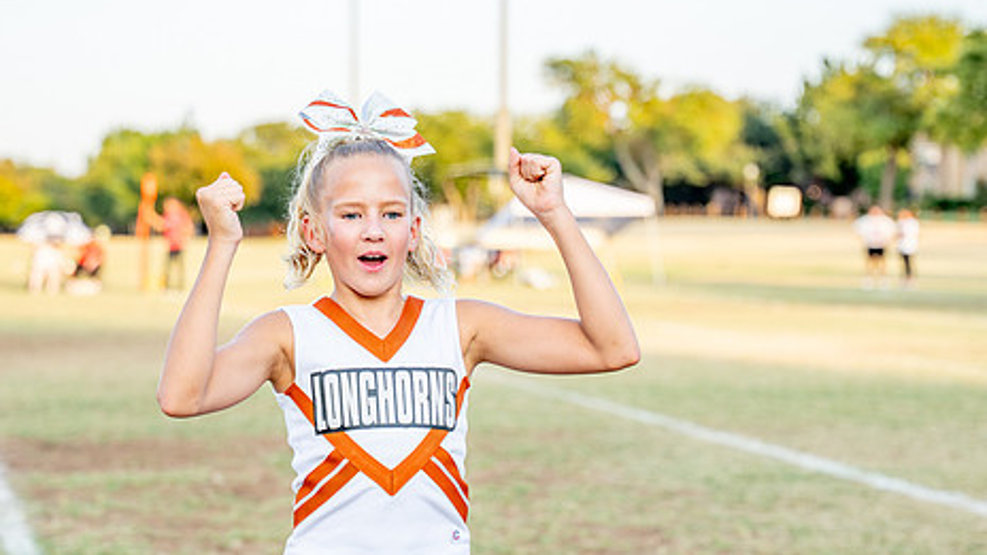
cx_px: 397
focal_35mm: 106
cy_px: 318
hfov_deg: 20.2
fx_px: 2774
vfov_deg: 11.4
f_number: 2.8
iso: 200
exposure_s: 1/800
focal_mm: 63.8
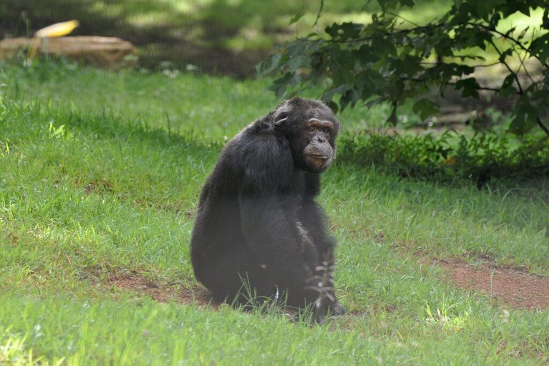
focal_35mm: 360
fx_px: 5490
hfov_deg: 5.7
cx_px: 274
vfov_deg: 3.8
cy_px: 183
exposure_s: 1/640
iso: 800
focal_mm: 240
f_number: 5.3
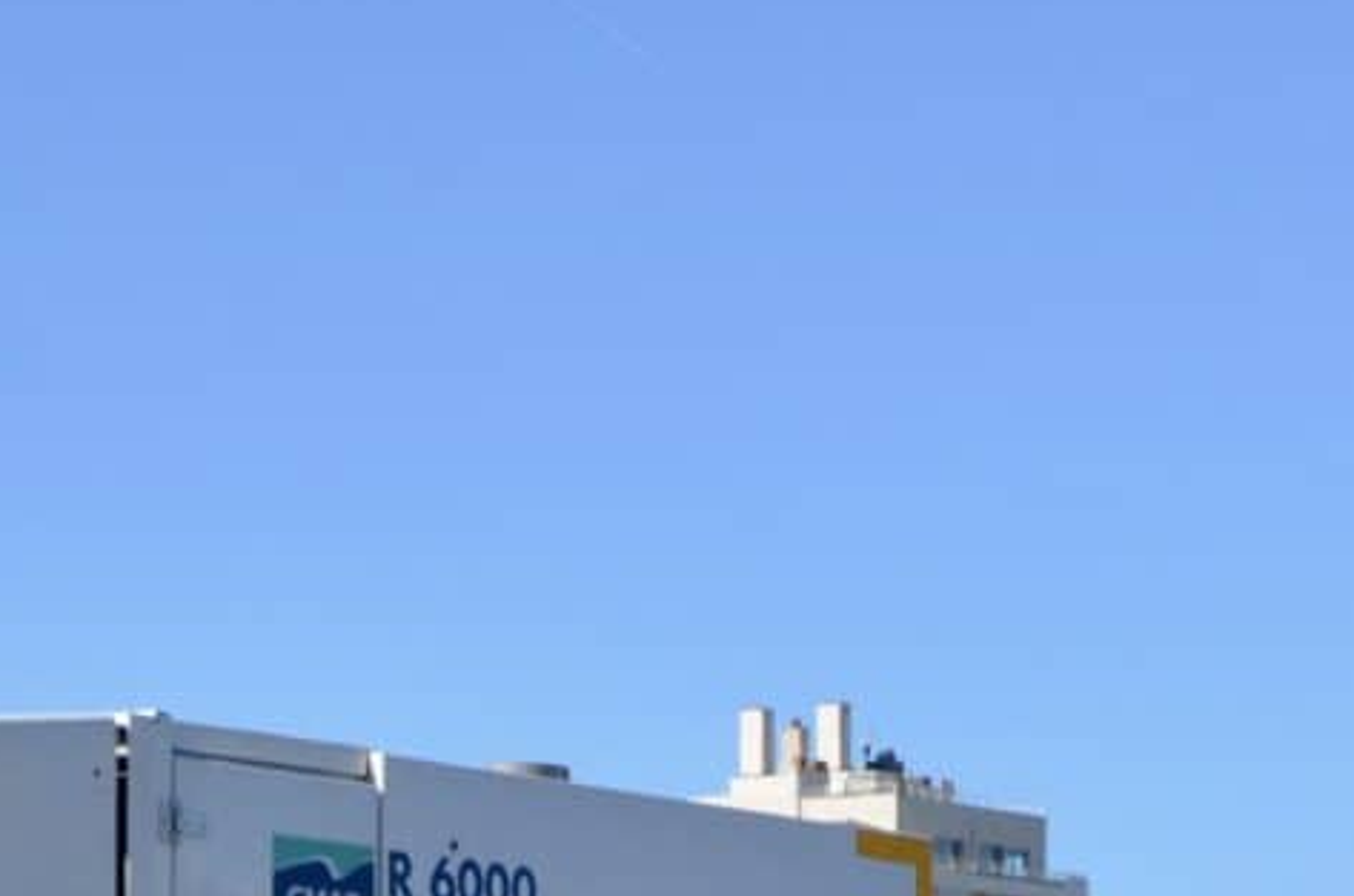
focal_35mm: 182
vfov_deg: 7.2
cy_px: 1924
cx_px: 527
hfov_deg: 11.3
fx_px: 6829
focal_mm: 28
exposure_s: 1/250
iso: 100
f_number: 8
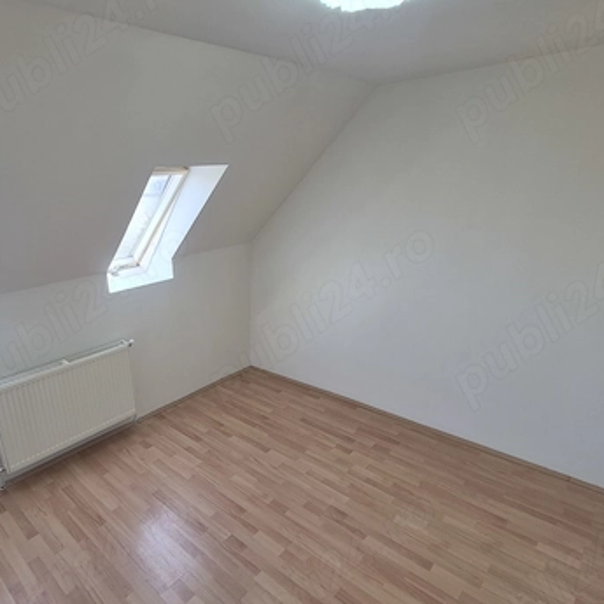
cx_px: 198
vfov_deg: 74.6
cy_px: 333
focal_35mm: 20
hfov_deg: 72.4
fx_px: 395
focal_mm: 1.74
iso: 50
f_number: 2.2
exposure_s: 1/50
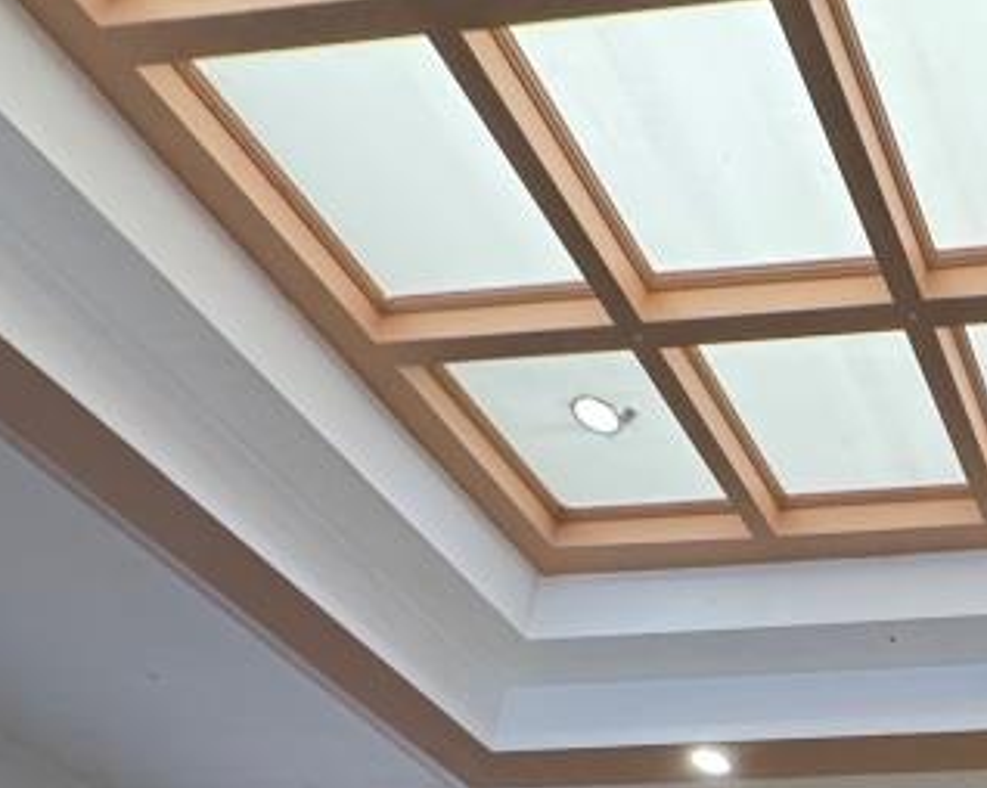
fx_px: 1285
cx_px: 1263
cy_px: 1139
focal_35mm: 44
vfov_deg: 26.3
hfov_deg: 32.4
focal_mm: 2.22
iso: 250
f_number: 2.2
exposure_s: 1/120
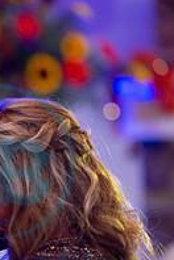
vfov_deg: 6.2
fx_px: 2392
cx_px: -7
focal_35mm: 330
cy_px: 188
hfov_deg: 4.2
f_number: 2.8
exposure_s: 1/200
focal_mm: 145
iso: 1600
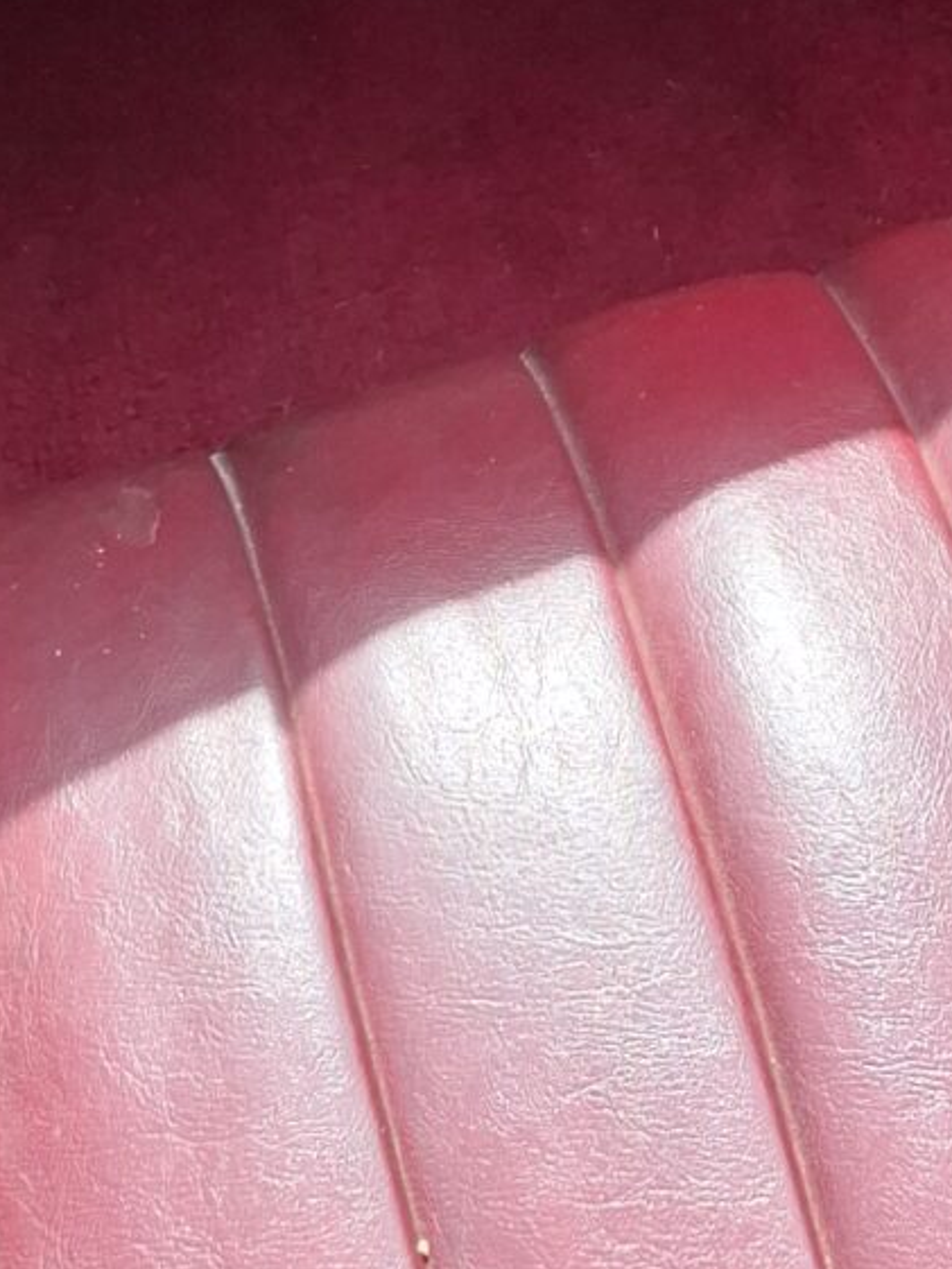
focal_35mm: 105
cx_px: 1384
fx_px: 3849
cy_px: -880
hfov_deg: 13.4
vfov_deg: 16.3
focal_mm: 5.54
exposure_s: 1/285
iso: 50
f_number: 1.8
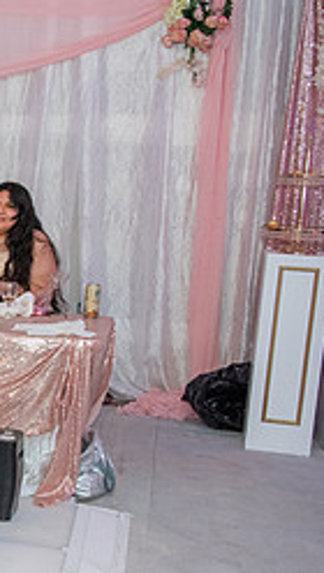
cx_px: -287
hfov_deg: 14.6
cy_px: 350
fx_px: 1081
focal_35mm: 71
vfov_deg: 29.6
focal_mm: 29
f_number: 3.5
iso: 1250
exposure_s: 1/160
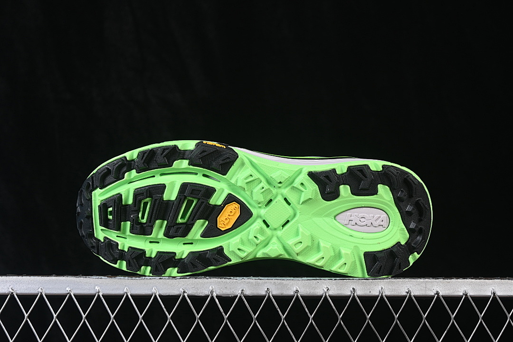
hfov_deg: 27.0
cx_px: 256
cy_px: 171
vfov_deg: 18.2
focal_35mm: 75
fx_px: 1069
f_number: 6.3
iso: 160
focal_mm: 50
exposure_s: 1/60
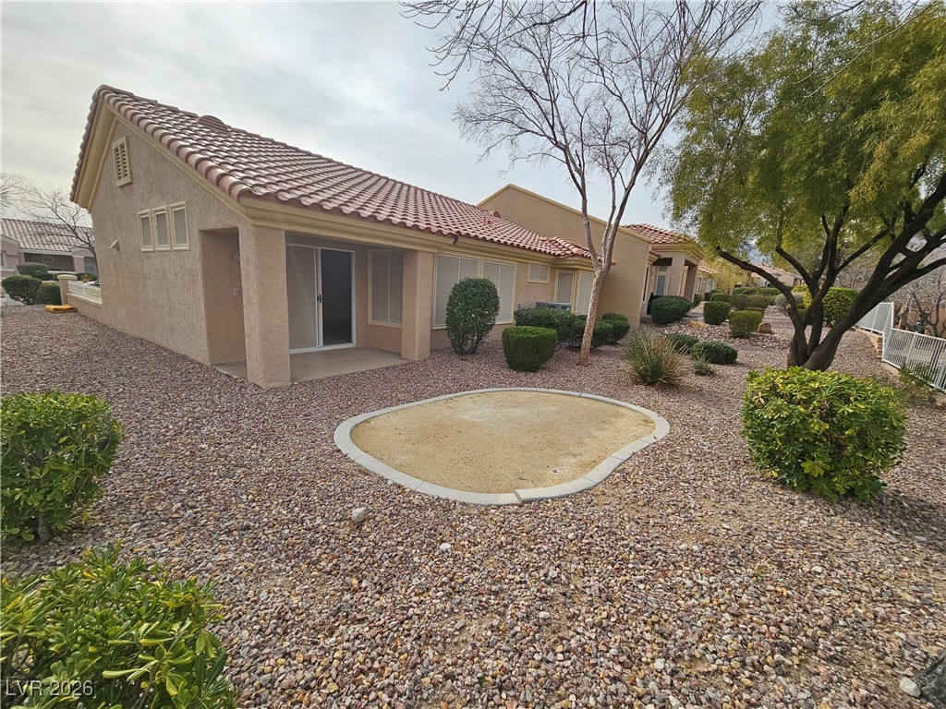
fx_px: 355
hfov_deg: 106.2
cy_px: 354
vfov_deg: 89.9
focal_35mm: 13
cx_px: 473
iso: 50
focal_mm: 2.2
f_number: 2.2
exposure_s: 1/2671
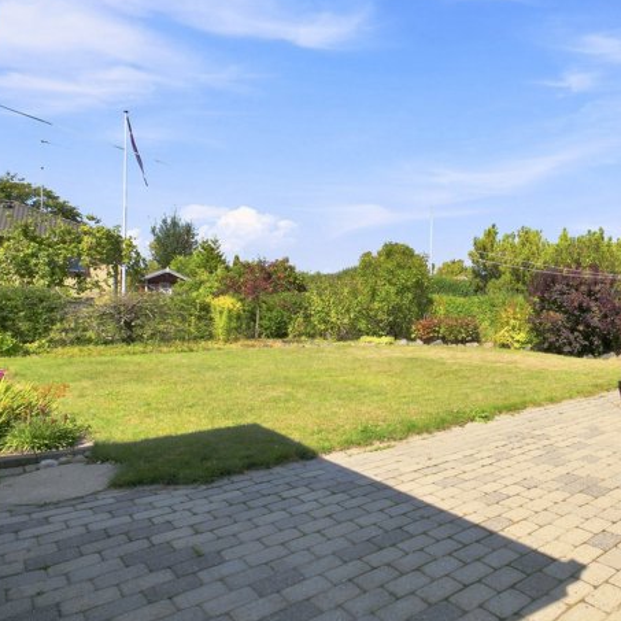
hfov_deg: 61.3
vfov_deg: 65.0
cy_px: 306
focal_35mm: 24
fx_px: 487
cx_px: 467
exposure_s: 1/500
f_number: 8
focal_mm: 10.5
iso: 200
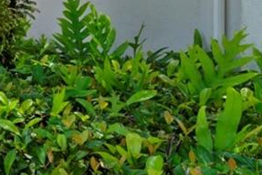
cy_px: 20
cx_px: -278
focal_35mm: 77
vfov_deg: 17.5
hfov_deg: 17.5
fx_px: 560
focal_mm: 14
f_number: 11
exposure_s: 1/50
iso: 100
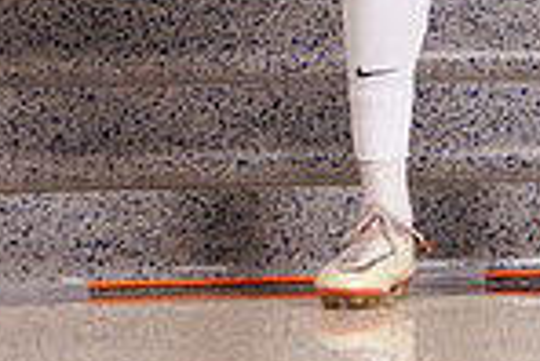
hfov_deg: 6.8
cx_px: 431
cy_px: -427
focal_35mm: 304
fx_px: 4564
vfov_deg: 4.5
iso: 250
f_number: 8
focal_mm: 100
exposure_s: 1/200
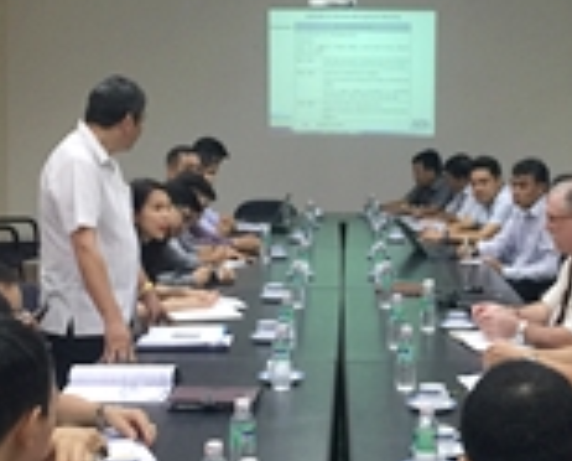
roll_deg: -1.7
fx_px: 1307
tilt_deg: -3.5
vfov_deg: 20.0
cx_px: 390
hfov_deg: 24.5
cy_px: 191
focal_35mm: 77
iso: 40
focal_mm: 4.15
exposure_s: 1/17
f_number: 2.2
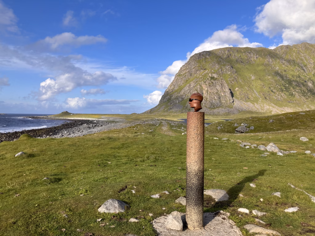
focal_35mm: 28
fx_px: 255
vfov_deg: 49.7
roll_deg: -0.4
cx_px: 158
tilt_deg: +0.7
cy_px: 118
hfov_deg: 63.4
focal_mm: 3.99
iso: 32
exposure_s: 1/1799
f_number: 1.8
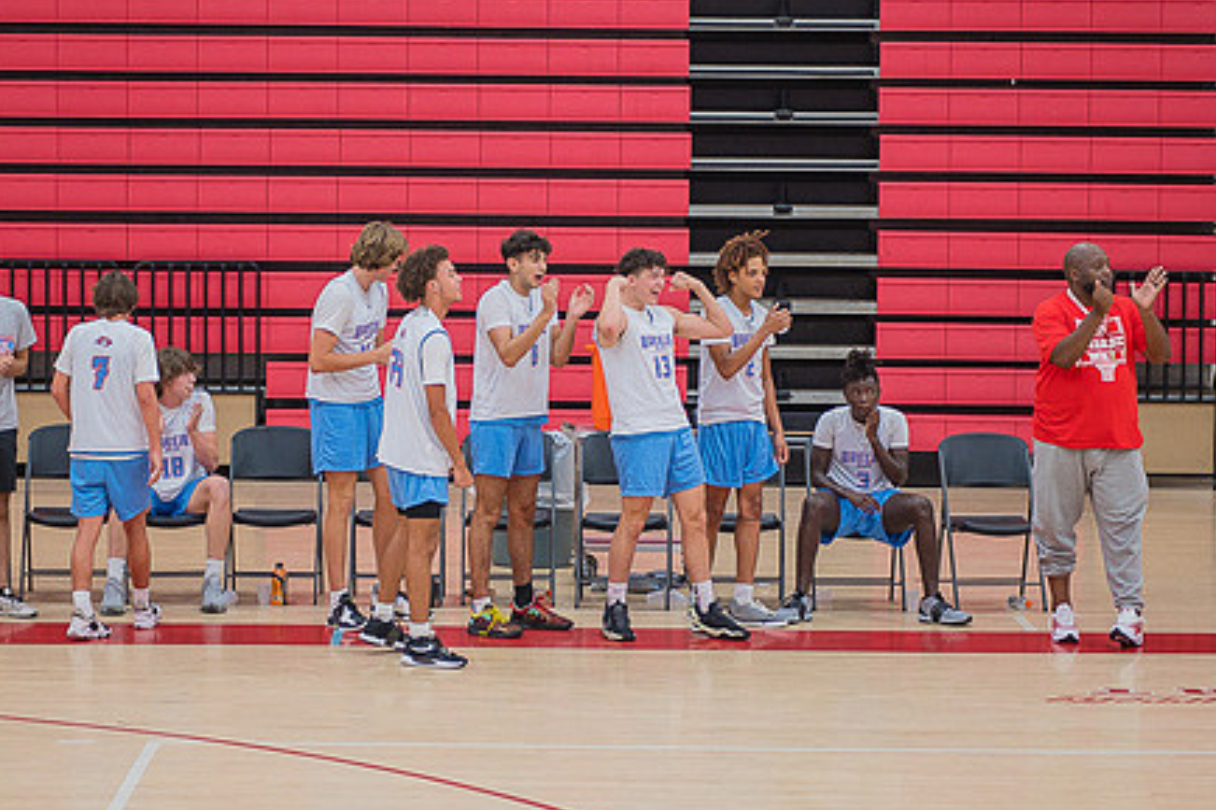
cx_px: 530
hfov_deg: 16.1
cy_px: 353
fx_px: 4288
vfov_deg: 10.8
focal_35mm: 127
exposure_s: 1/250
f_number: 4.5
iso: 1000
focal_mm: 95
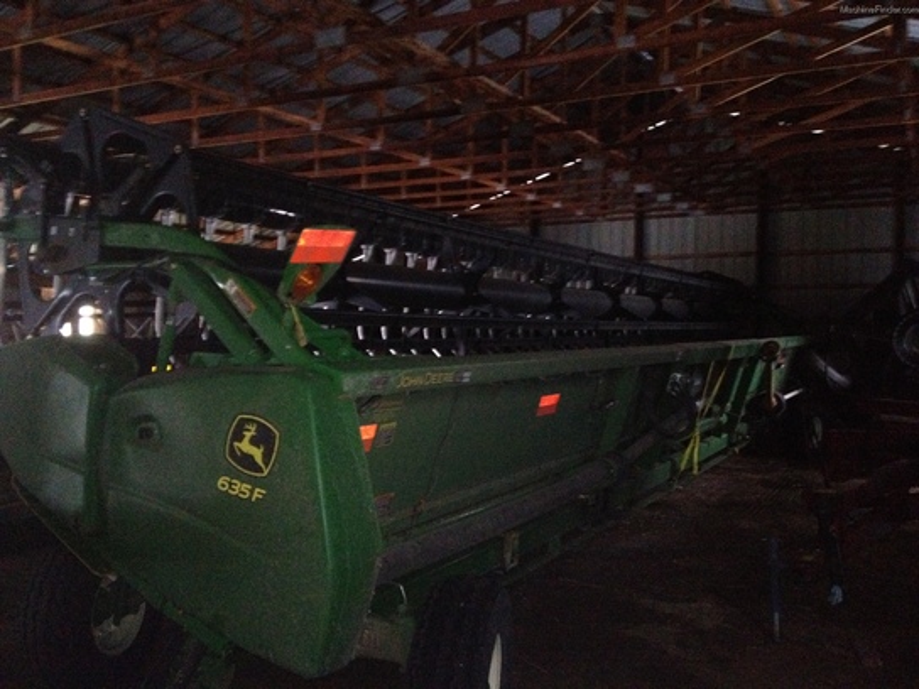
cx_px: 460
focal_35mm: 35
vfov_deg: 40.7
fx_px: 929
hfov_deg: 52.6
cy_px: 344
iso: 800
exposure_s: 1/16
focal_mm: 4.28
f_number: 2.4
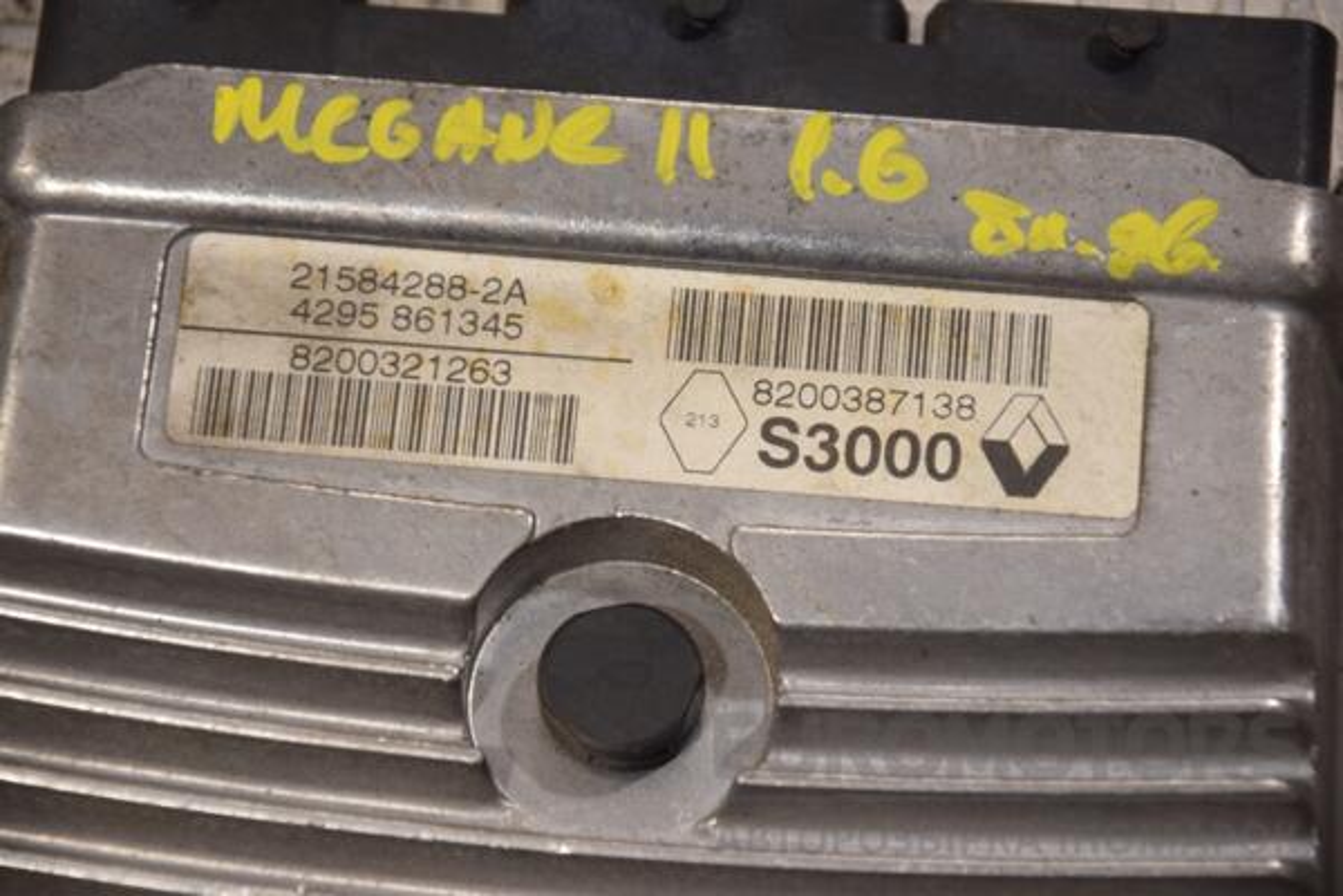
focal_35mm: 158
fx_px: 5875
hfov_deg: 13.0
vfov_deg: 8.7
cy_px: 448
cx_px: 672
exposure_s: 1/125
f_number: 5.6
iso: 400
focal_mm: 105
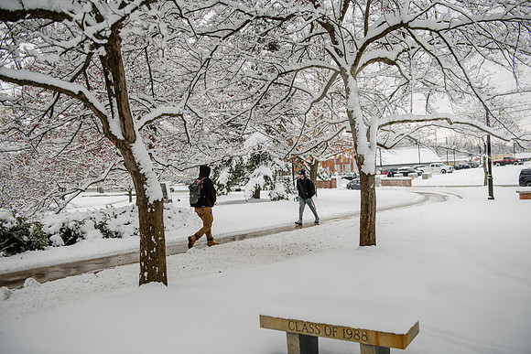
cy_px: 177
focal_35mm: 35
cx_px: 266
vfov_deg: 37.9
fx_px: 516
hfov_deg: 54.4
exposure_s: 1/400
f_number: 3.5
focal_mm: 35
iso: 320
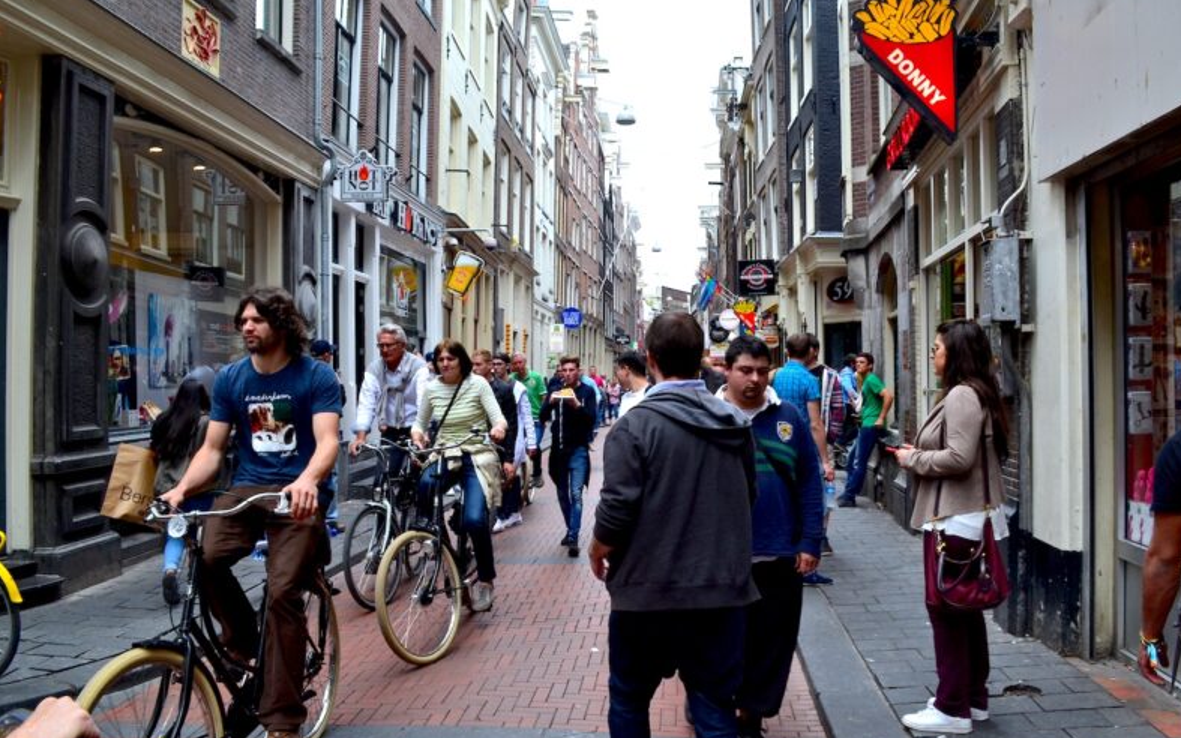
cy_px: 364
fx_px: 901
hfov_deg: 66.5
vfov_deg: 44.5
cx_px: 599
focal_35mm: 28
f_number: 10
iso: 400
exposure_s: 1/200
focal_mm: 18
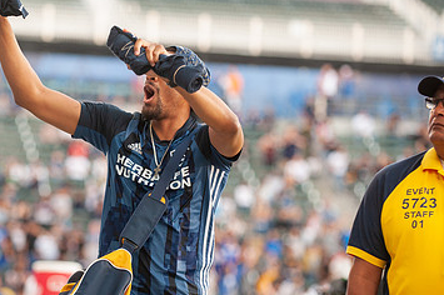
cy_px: 176
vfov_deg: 6.0
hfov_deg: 9.0
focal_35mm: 229
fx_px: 2822
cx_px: 149
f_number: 2.8
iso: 1250
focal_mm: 140
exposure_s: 1/320
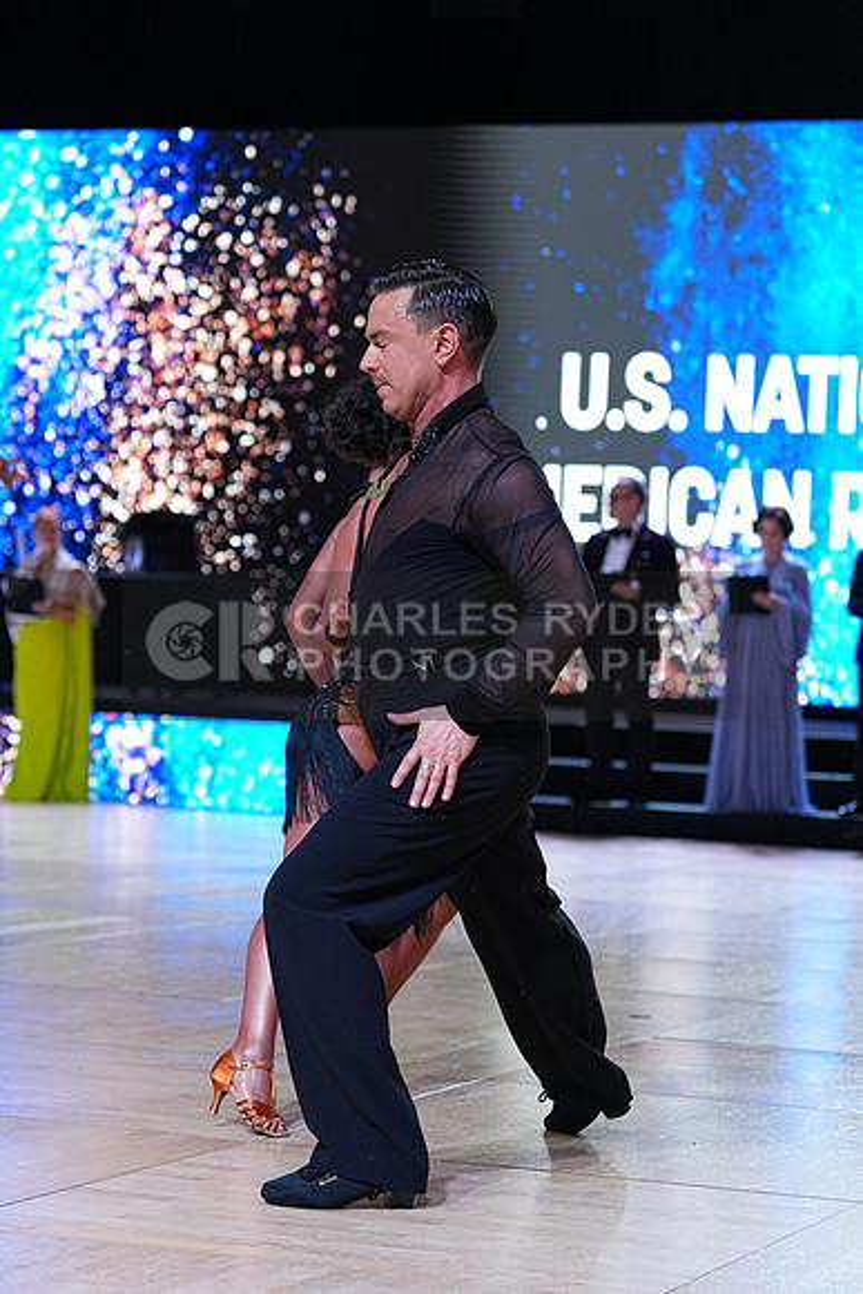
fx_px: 3342
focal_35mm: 93
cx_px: 432
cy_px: 647
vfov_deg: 21.9
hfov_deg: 14.7
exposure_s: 1/500
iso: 1250
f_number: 4
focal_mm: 93
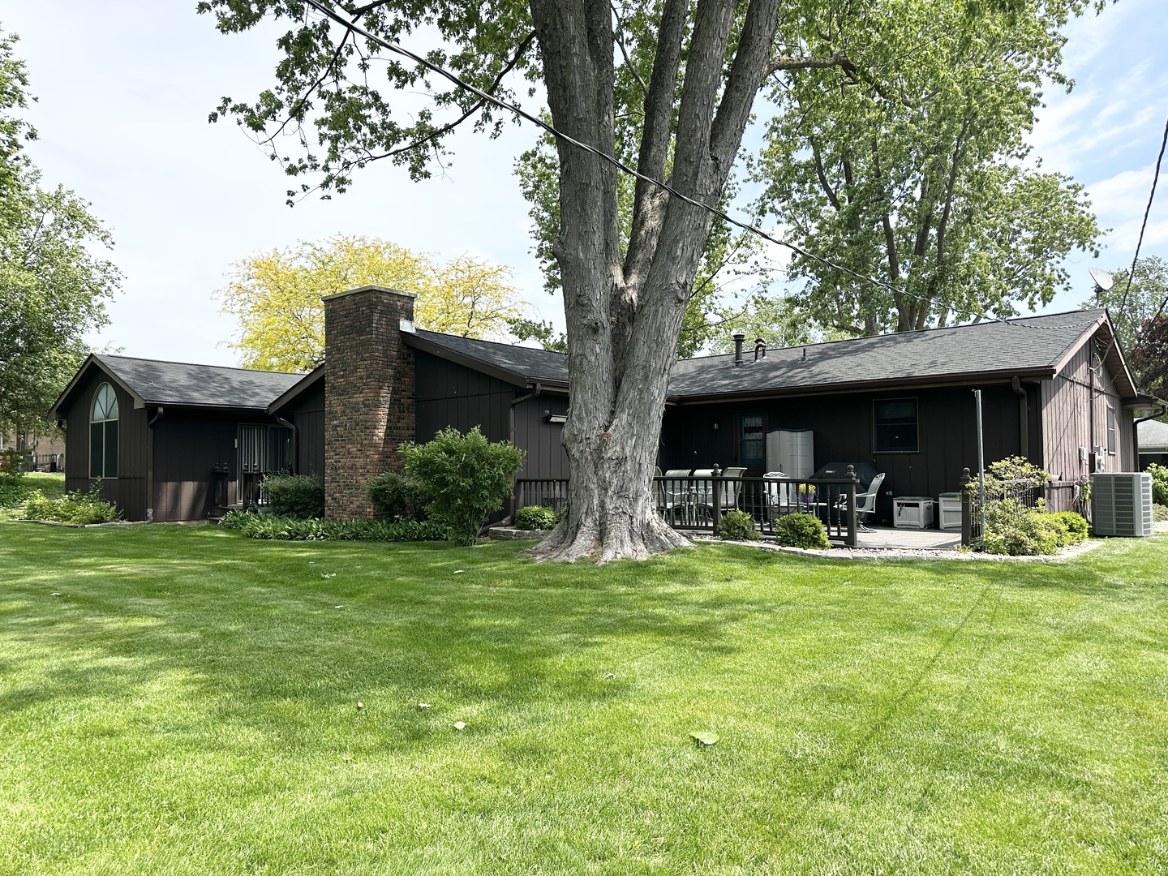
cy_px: 438
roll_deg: +1.0
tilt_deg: +1.8
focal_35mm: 24
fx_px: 810
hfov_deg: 71.6
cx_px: 584
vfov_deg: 56.8
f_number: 1.78
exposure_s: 1/2525
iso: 80
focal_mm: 6.86
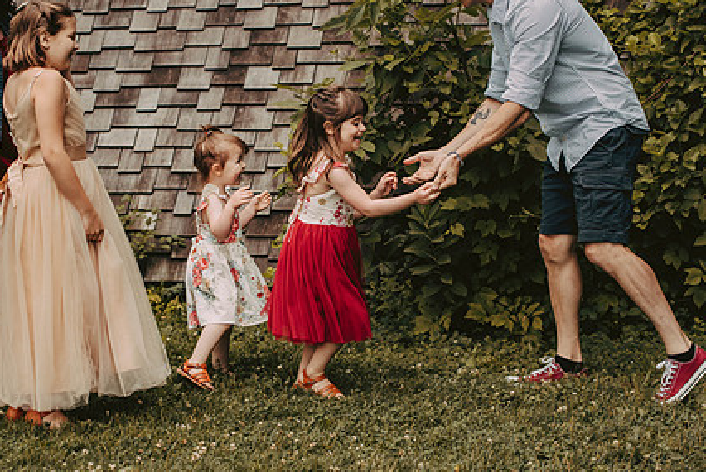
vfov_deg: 13.4
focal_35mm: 102
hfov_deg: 20.0
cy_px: 183
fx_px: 2002
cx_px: 325
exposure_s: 1/2500
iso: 640
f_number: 2.8
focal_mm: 75
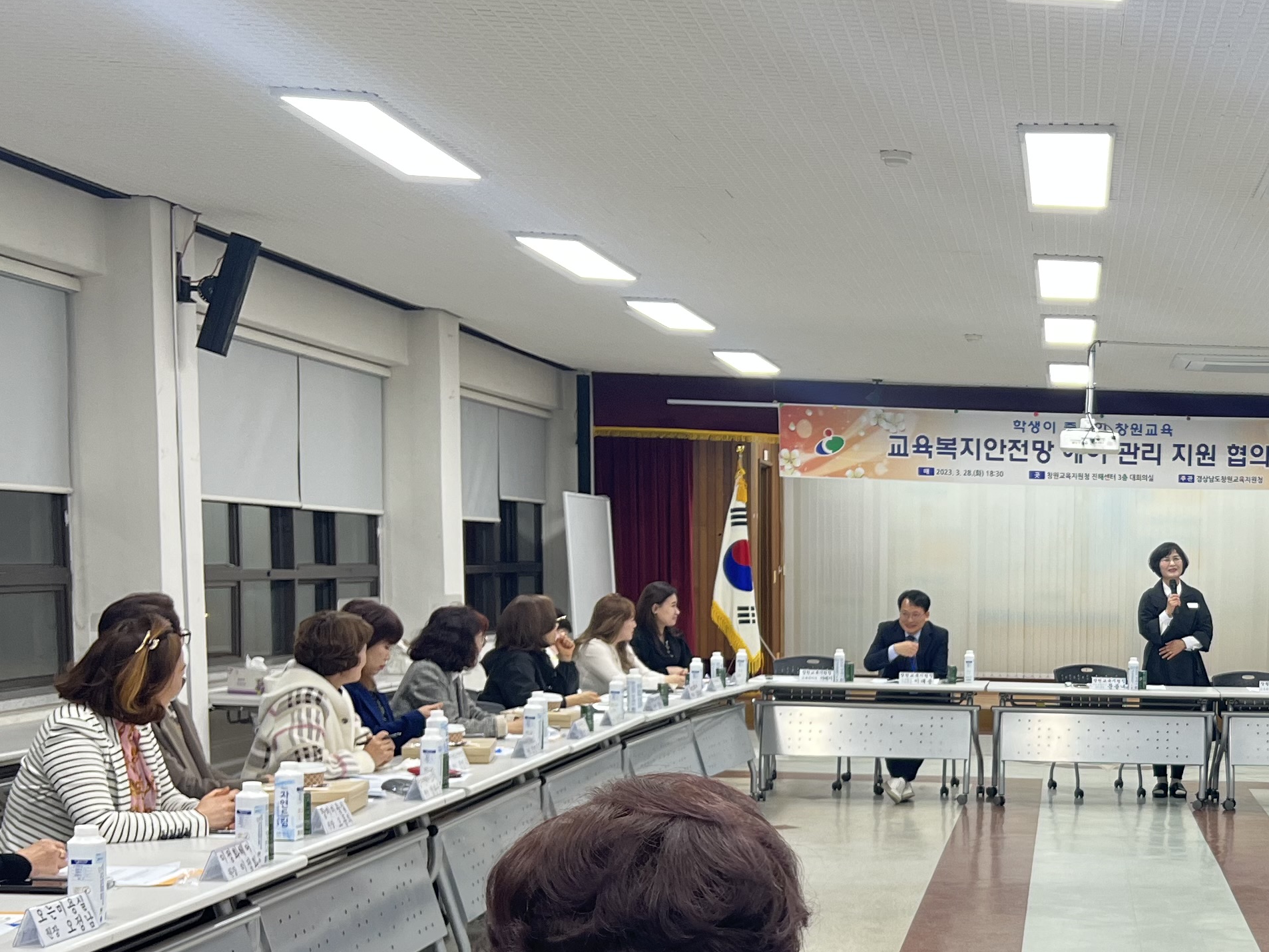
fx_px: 2017
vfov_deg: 26.1
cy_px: 767
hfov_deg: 32.9
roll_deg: -1.3
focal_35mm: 55
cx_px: 1171
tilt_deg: -5.9
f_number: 1.5
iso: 125
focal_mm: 5.7
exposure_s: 1/60
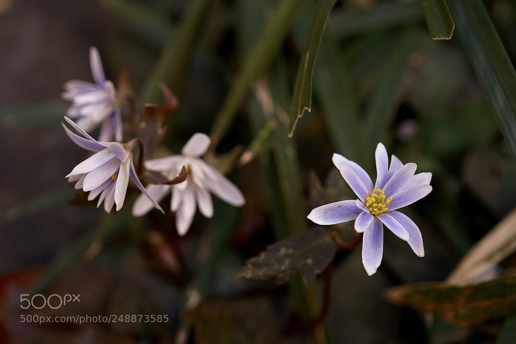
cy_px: 172
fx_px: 716
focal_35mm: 50
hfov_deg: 39.6
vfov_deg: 27.0
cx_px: 258
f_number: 4
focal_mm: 50
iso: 100
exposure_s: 1/250
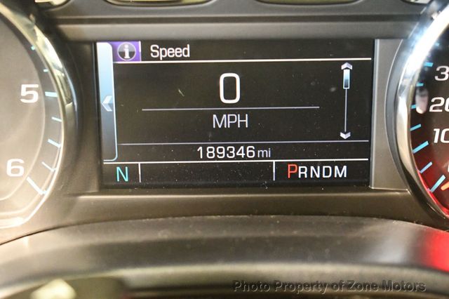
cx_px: 224
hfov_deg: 24.8
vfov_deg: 16.6
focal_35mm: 82
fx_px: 1022
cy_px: 150
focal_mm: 55
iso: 12800
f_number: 5.6
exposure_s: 1/10
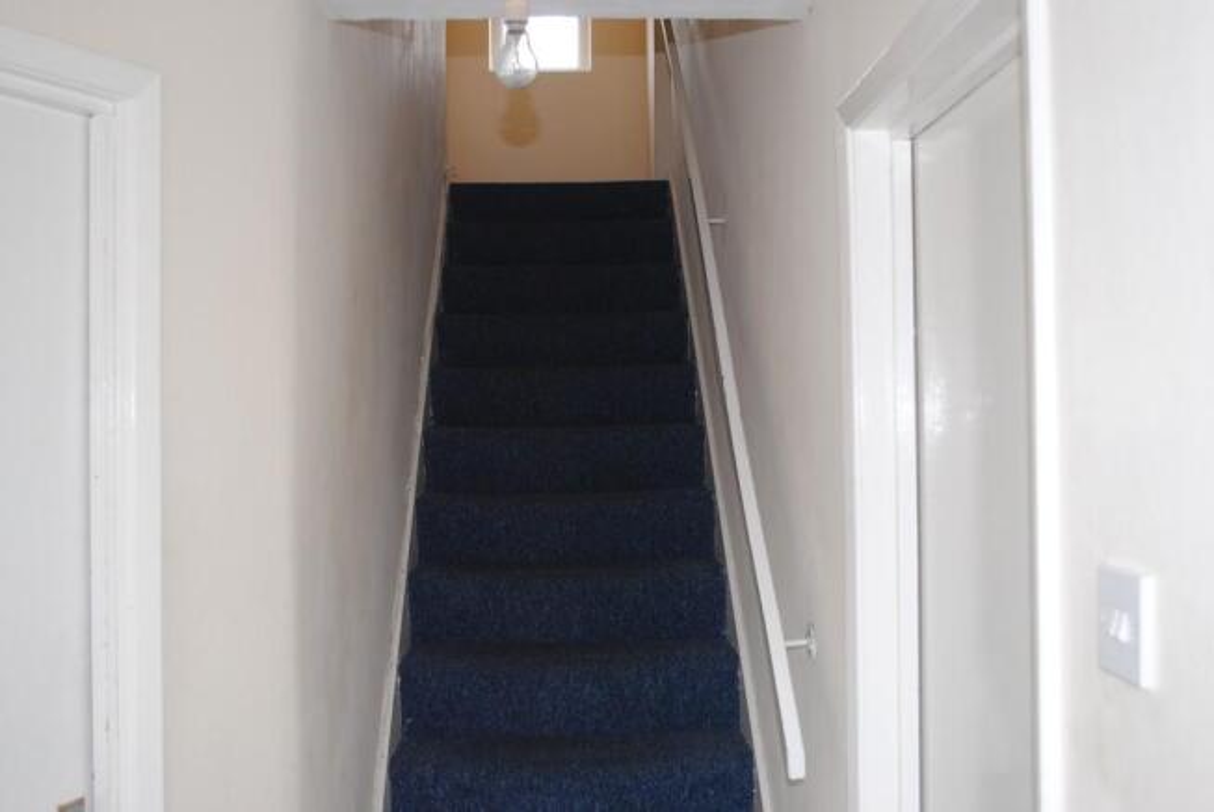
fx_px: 1215
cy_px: 406
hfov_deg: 53.1
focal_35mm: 36
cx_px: 607
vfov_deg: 37.0
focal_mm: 24
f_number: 4
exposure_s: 1/60
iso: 200
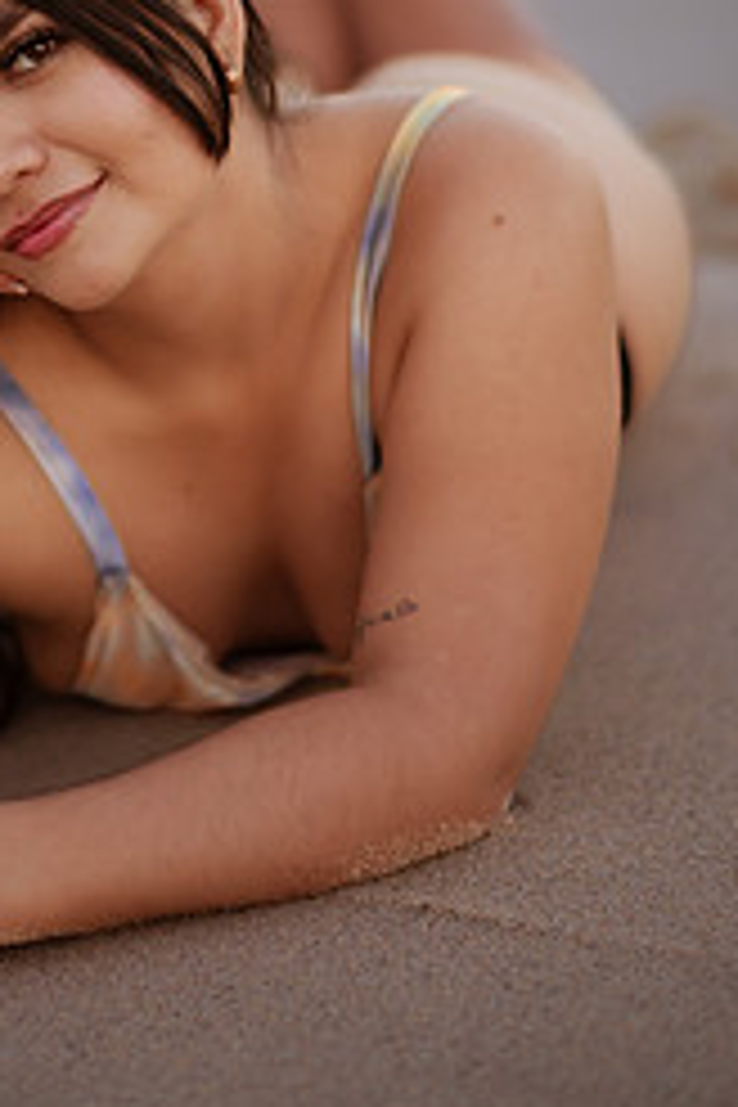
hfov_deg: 12.8
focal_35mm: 106
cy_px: 234
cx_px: 122
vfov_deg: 19.1
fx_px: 3259
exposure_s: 1/400
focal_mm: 58
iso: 125
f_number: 1.4
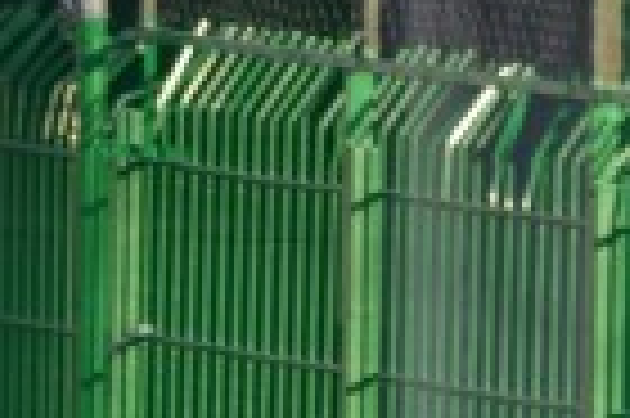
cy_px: 640
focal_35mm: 1419
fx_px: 24803
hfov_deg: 1.5
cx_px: 819
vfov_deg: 1.0
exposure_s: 1/640
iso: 400
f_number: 5.6
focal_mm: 200
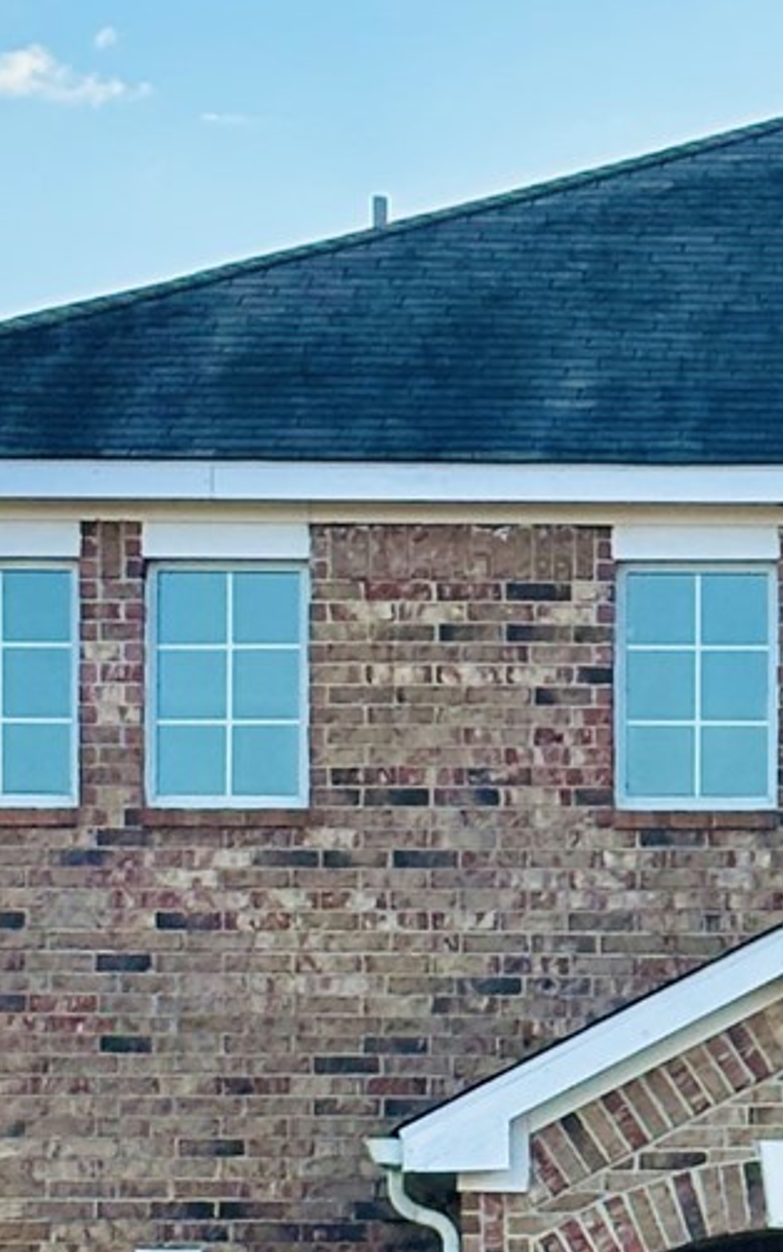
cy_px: 1311
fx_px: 7678
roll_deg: +1.0
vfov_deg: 9.2
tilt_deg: +1.7
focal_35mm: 225
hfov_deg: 5.7
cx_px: 1388
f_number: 1.6
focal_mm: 5.96
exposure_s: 1/1437
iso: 32
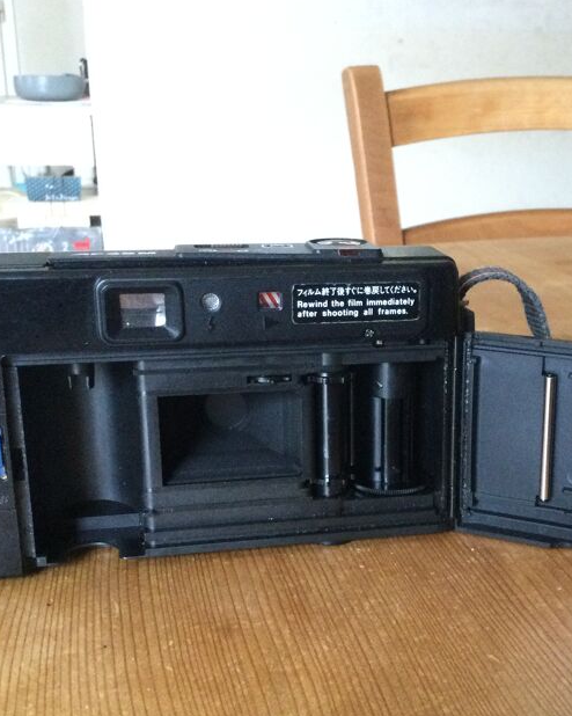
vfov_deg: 38.0
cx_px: 420
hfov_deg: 30.4
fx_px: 1037
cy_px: 412
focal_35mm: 49
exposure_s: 1/17
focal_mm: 3.3
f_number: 2.4
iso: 250
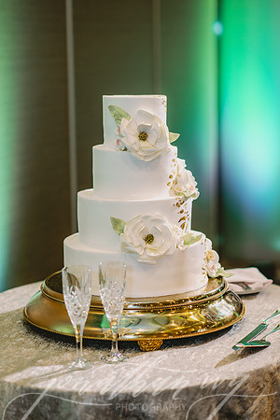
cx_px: 140
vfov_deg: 23.9
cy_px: 210
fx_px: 992
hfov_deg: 16.1
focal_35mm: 85
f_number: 2.5
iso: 400
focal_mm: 85
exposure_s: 1/80
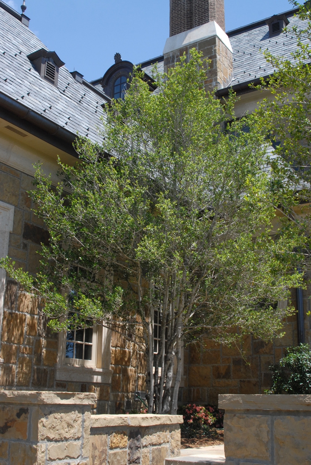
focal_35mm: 42
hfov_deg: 32.0
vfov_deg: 46.4
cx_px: 156
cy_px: 232
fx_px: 543
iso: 400
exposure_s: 1/320
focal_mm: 28
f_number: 9
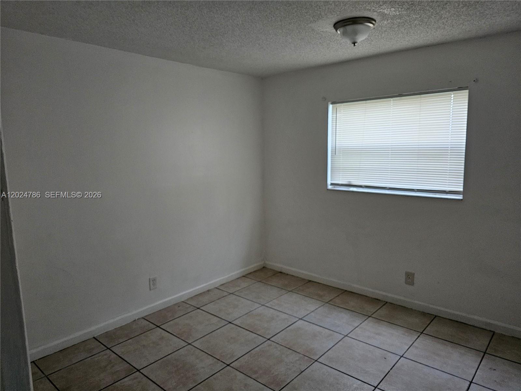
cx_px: 260
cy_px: 196
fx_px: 346
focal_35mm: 23
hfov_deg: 73.9
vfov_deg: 58.9
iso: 640
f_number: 1.7
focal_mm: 6.3
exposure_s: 1/60
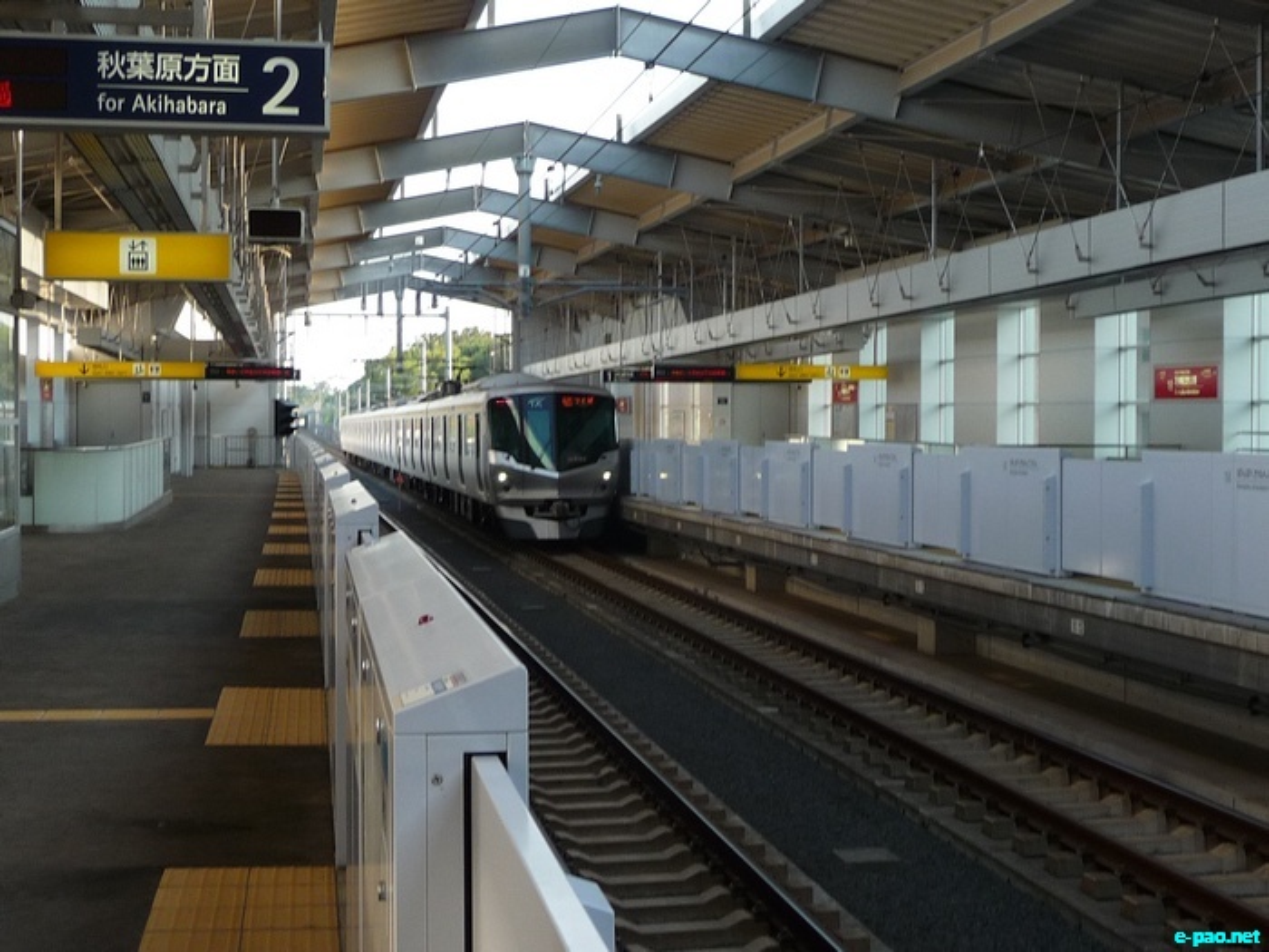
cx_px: 634
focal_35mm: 54
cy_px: 476
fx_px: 1980
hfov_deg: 35.5
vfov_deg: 27.0
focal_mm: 5.3
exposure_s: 1/125
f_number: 3.5
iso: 100
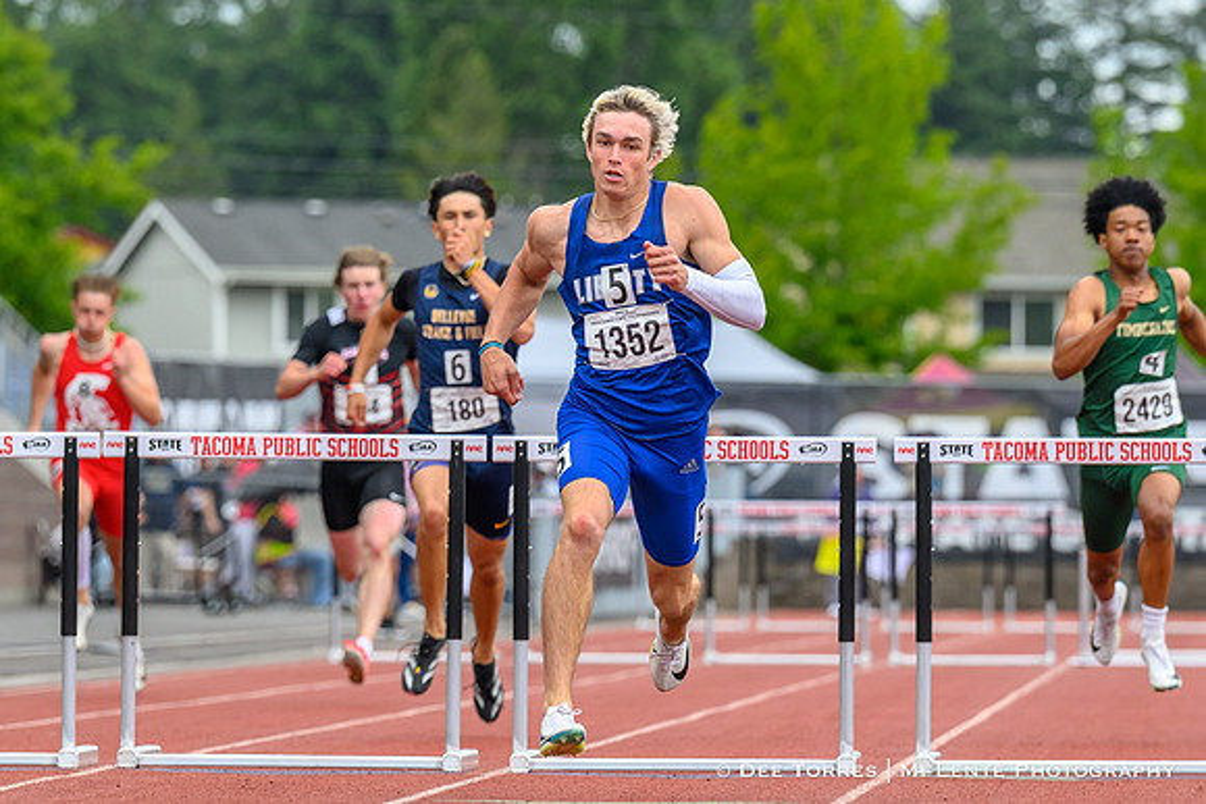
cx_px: 633
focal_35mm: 344
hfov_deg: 6.0
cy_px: 437
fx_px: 11536
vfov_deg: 4.0
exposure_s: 1/1600
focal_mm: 200
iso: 560
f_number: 4.5
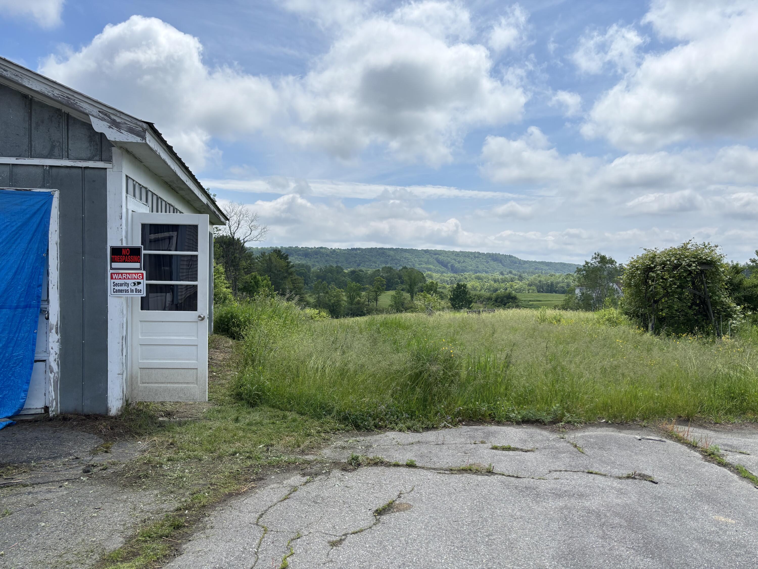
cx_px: 379
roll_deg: -1.1
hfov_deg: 67.3
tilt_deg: -1.4
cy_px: 284
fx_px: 569
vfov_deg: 53.1
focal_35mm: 26
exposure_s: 1/6329
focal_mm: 5.96
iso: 50
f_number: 1.6
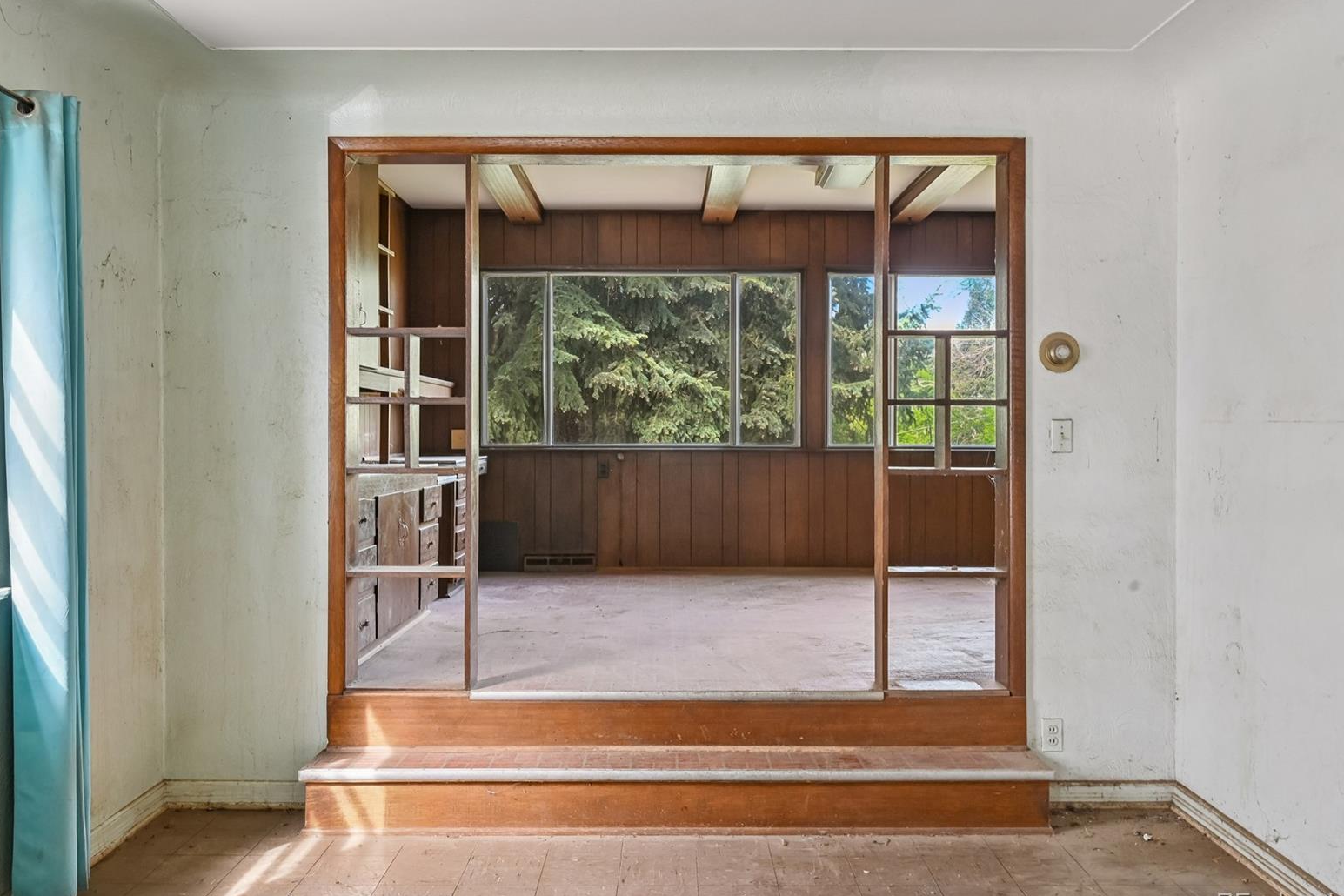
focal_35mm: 30
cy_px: 457
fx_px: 1102
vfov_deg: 44.2
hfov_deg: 62.8
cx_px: 662
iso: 400
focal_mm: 28.5
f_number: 10
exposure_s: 1/13
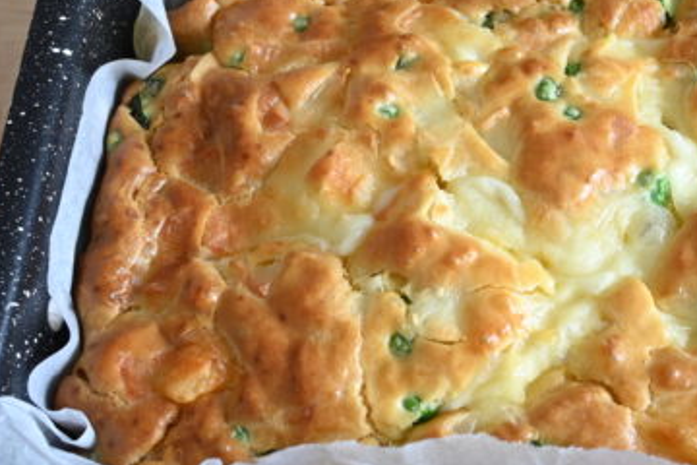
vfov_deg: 21.9
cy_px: 189
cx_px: 521
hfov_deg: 31.8
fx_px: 1200
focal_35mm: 62
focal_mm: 21
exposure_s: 1/50
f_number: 5.6
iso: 640
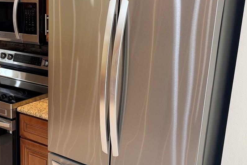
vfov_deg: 27.0
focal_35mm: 50
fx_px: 343
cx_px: 60
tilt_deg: -14.5
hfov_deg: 38.5
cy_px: 88
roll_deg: -1.0
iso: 200
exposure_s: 1/120
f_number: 1.78
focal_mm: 6.76
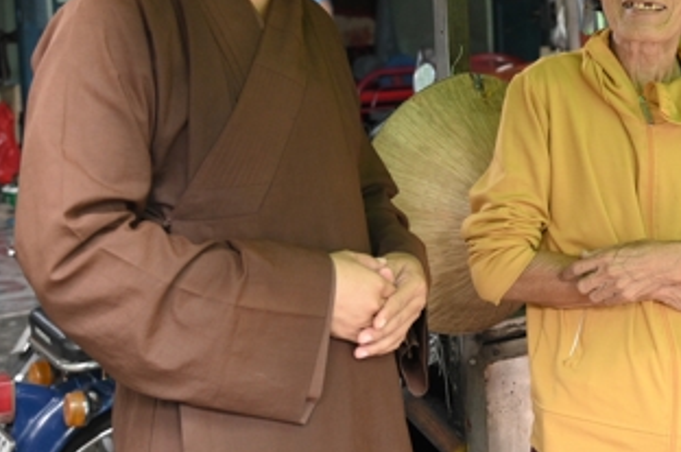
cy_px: 100
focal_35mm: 73
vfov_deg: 18.5
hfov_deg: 26.7
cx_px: 624
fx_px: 1379
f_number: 4
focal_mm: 35
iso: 2500
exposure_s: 1/125
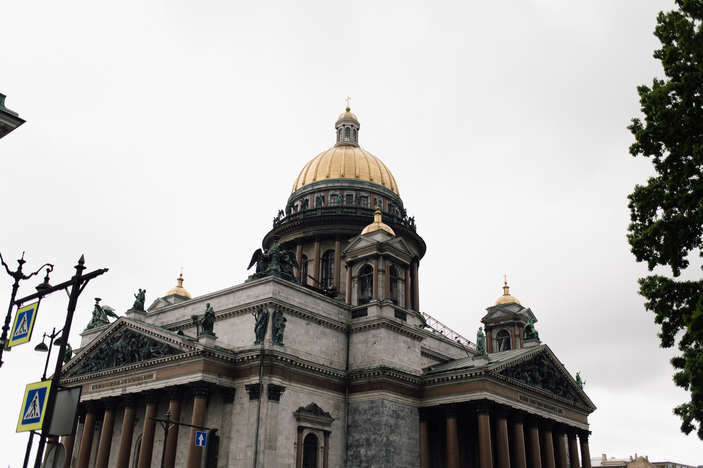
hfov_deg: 54.5
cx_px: 352
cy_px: 234
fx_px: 683
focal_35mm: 35
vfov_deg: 37.8
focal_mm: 35
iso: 200
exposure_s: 1/6400
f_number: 2
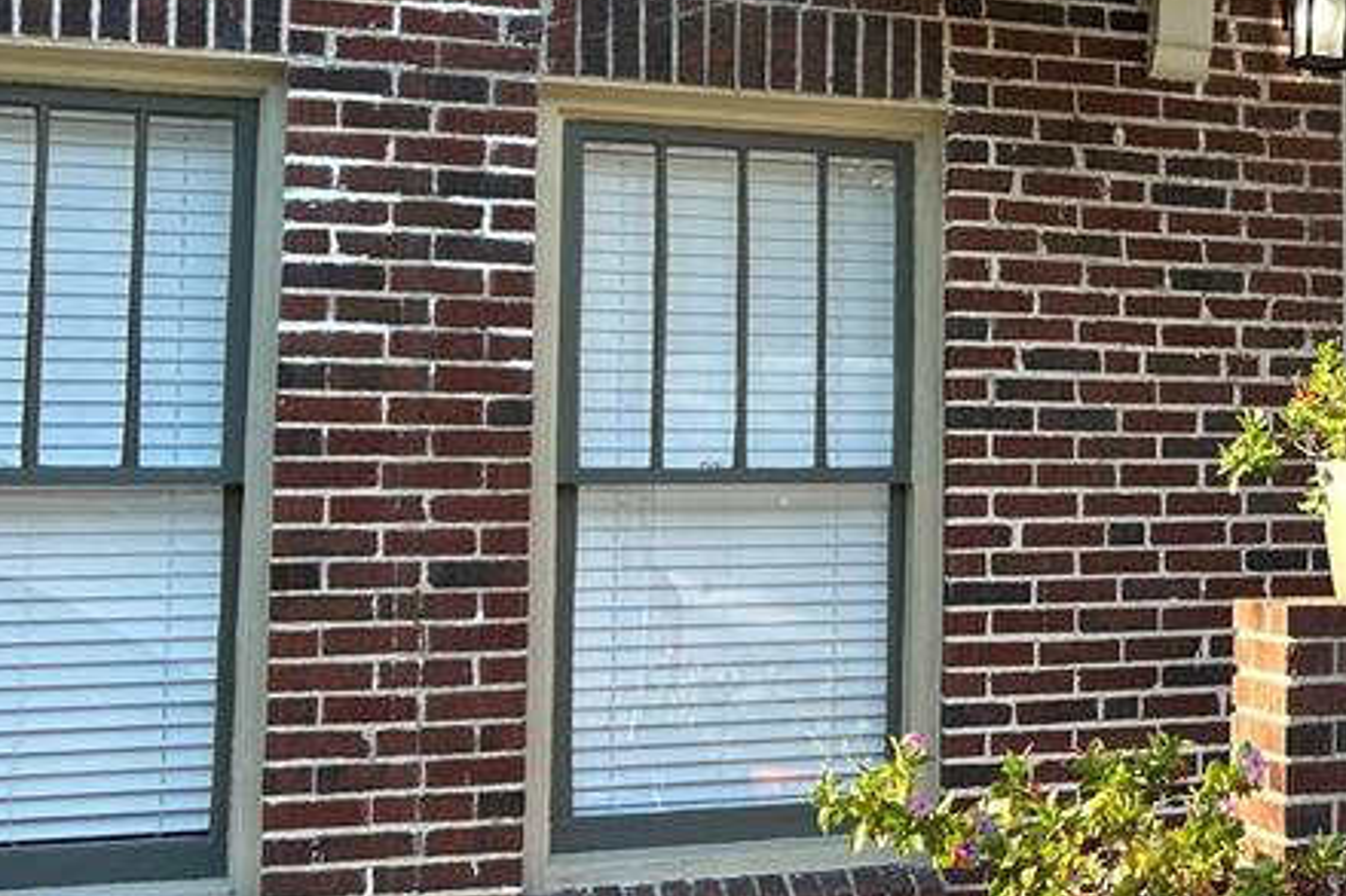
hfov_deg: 28.9
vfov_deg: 21.5
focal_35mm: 63
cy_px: 342
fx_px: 2354
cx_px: 1481
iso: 40
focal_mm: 5.7
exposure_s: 1/233
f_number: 1.5
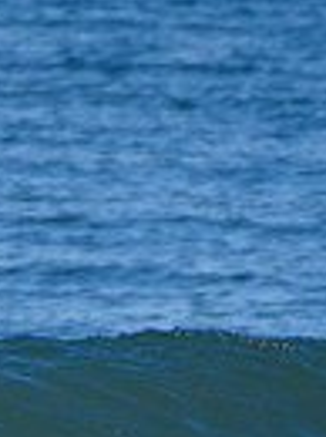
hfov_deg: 0.5
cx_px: -393
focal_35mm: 3225
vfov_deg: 0.6
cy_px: 533
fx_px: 40629
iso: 320
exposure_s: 1/2000
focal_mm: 500
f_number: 5.6
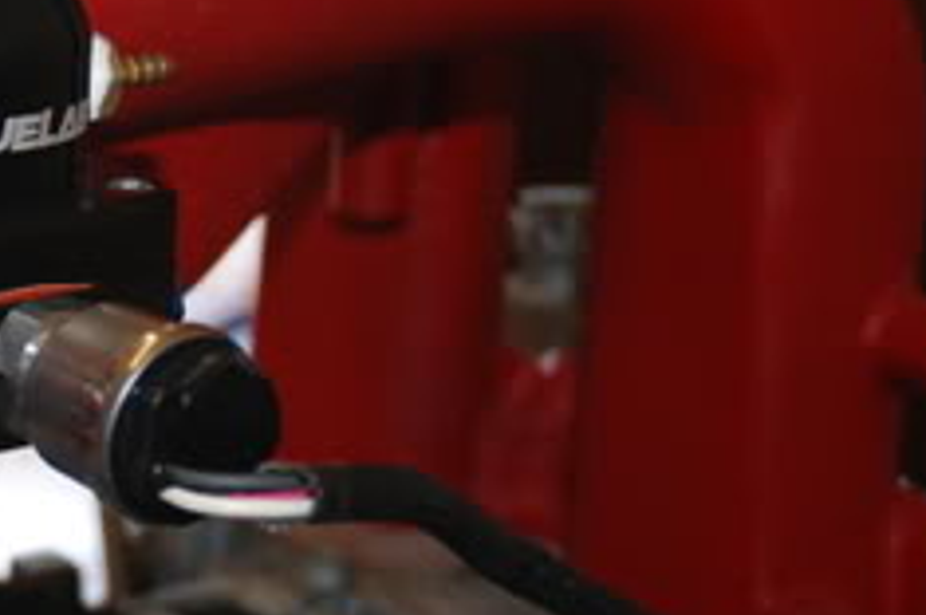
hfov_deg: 15.5
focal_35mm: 123
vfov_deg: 11.1
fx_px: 3159
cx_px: -402
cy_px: 268
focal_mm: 24
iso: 200
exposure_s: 1/80
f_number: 3.8
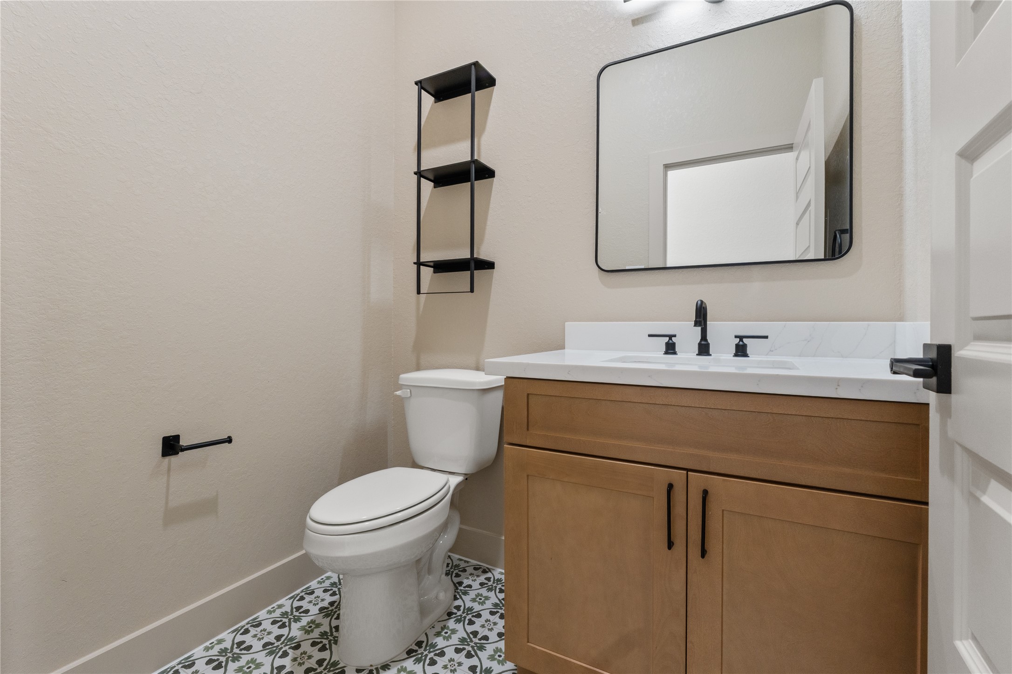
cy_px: 337
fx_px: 422
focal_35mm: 15
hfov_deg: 100.4
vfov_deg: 77.3
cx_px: 506
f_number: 8
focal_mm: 10
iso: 400
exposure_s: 1/3
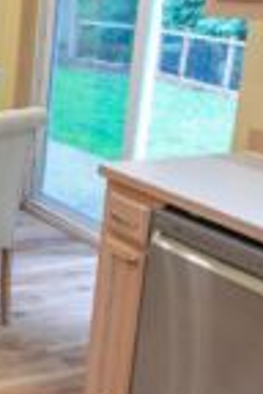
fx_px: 684
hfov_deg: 18.3
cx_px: -173
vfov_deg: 32.0
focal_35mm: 62
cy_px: 138
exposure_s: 1
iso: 125
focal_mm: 15
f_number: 13
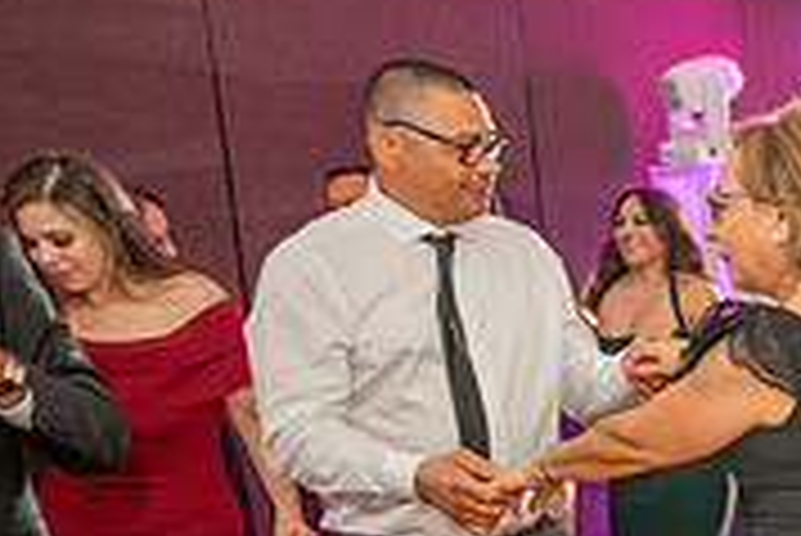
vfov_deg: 16.7
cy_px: 660
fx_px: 1737
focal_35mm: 78
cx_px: 1256
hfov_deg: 21.2
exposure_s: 1/100
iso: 800
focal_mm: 24
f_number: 2.8
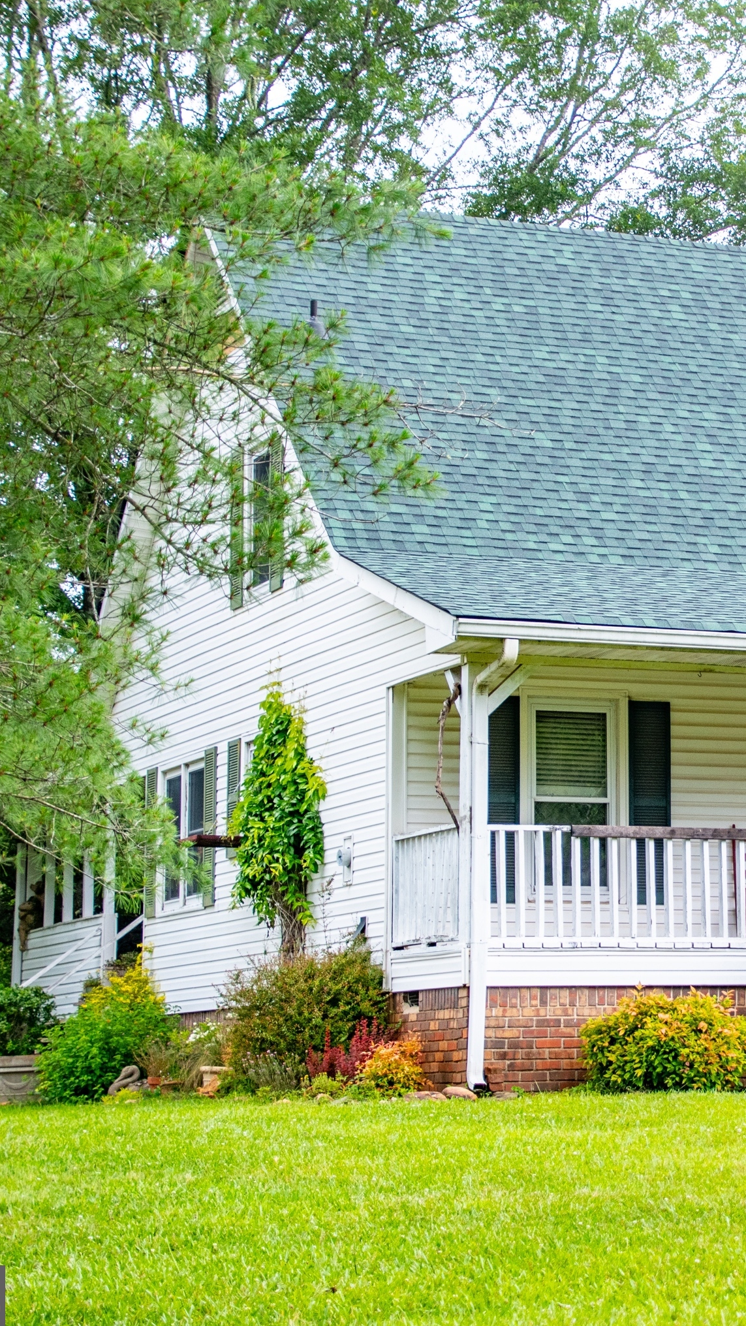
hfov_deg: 12.5
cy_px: 664
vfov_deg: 22.5
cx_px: 808
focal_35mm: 95
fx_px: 3340
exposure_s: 1/320
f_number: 4.2
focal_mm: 40
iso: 200
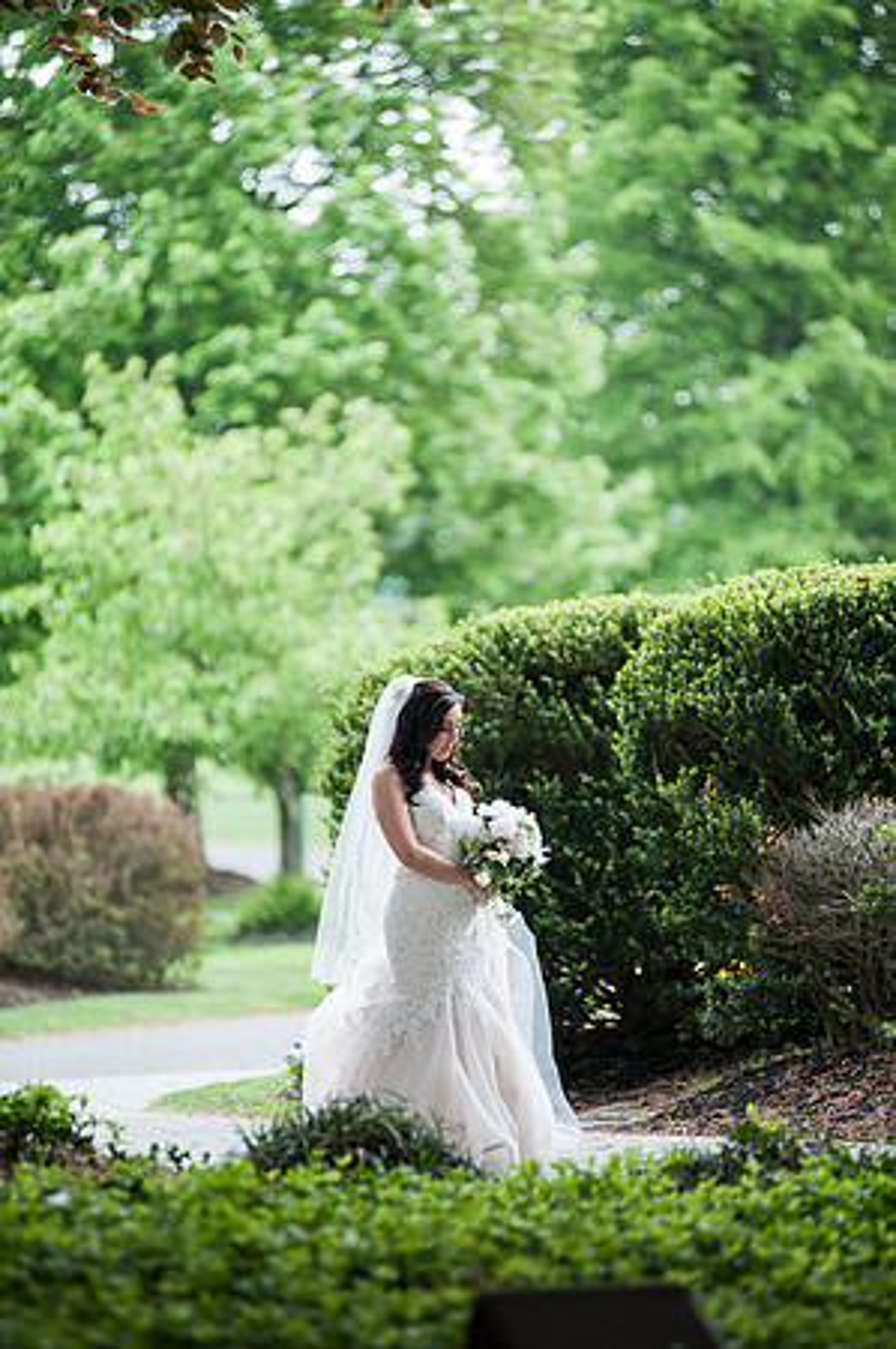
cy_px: 674
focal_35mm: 200
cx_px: 448
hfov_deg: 6.9
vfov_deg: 10.3
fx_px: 7483
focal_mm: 200
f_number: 2.8
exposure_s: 1/400
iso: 200
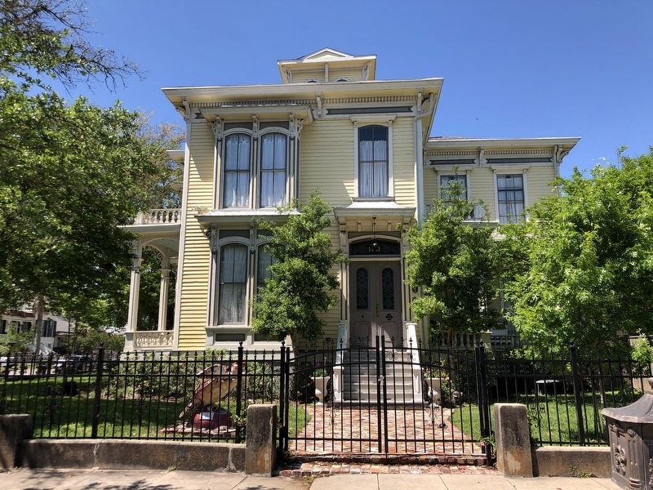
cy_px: 245
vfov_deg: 49.7
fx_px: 528
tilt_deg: +11.8
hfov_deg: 63.4
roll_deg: +2.4
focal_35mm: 28
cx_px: 326
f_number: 1.8
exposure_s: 1/1245
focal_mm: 4
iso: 20
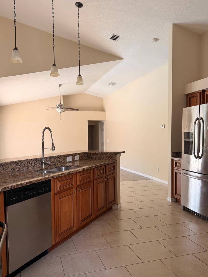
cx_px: 99
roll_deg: +0.4
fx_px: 224
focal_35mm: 28
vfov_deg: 63.4
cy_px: 149
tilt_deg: -3.5
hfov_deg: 49.7
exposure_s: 1/121
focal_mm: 6.76
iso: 125
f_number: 1.78
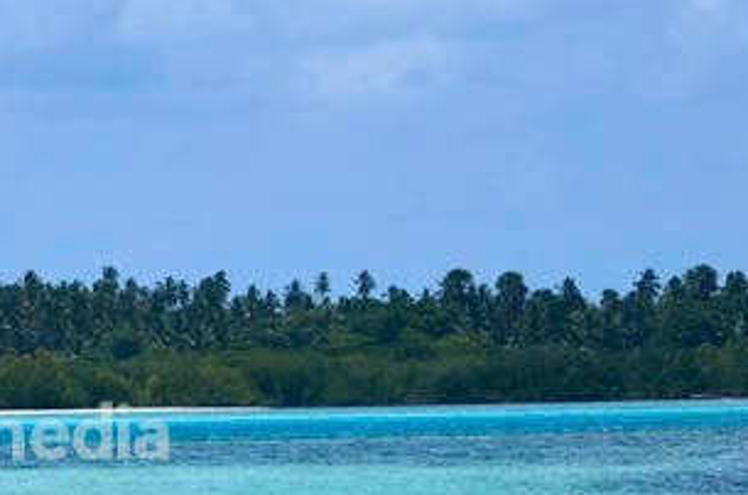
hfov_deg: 4.8
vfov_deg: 3.2
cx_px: -64
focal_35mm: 433
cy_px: 429
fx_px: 8978
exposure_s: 1/1250
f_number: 9
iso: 100
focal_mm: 110
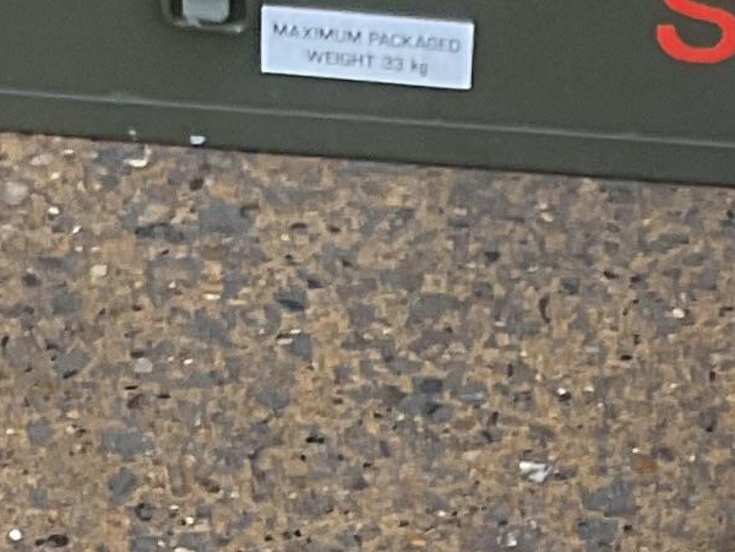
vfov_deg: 6.8
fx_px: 4140
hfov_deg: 10.1
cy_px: 1703
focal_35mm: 195
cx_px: 475
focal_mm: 3
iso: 32
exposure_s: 1/120
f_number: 1.8
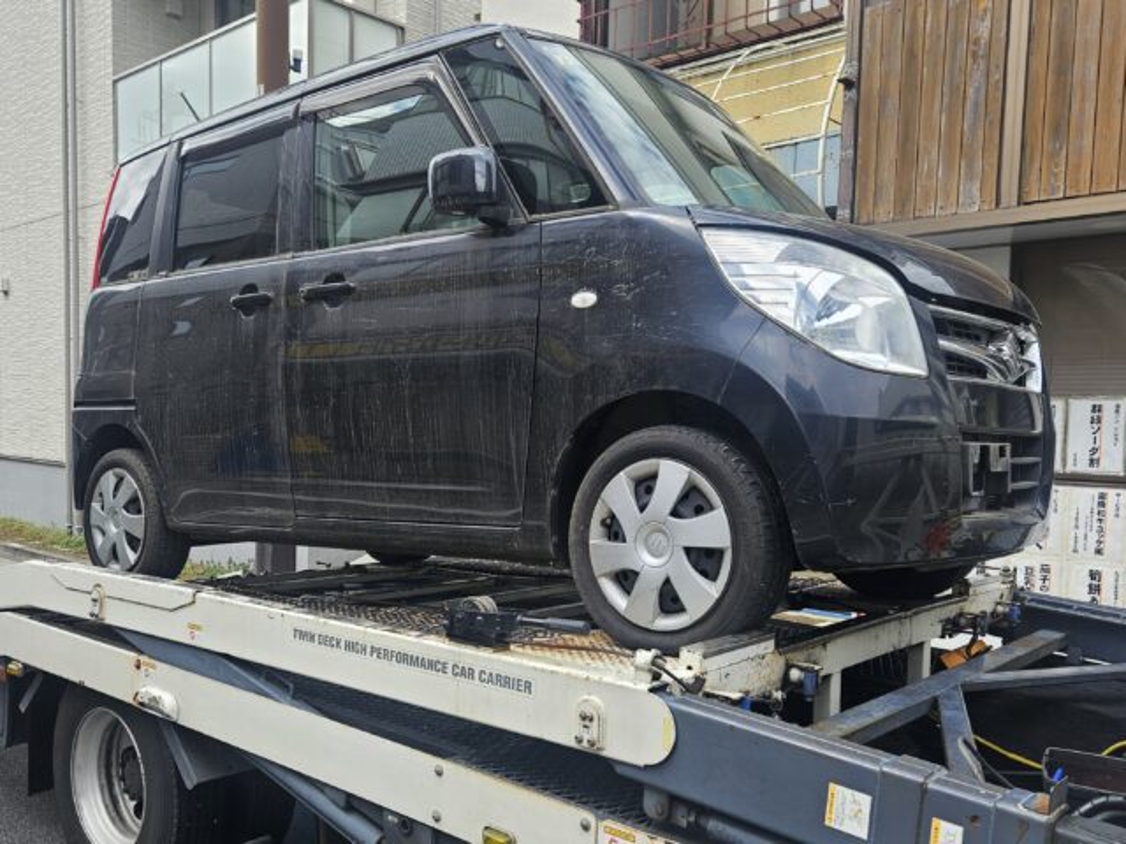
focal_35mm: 23
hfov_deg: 73.9
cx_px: 563
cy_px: 422
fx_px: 748
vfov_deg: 58.9
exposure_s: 1/500
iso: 25
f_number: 1.8
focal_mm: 5.4
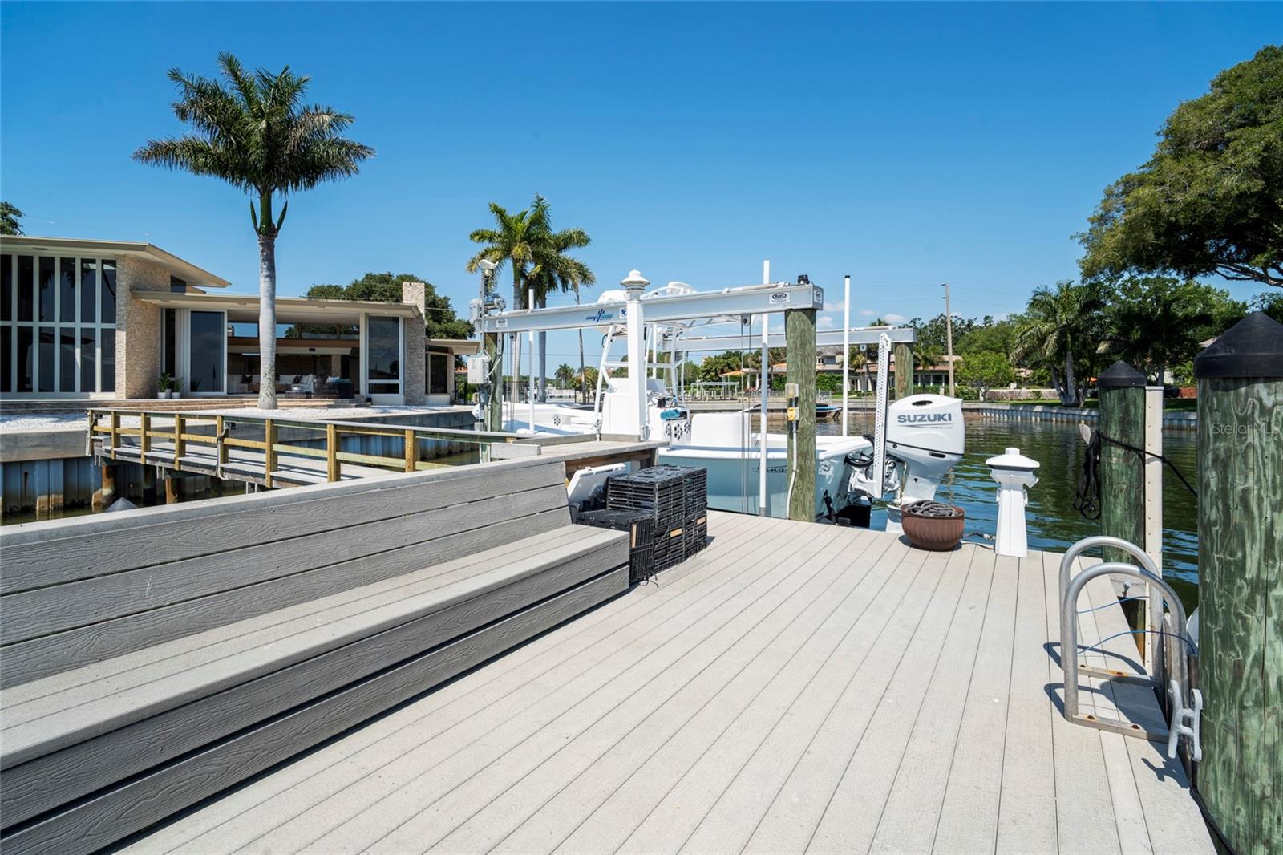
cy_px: 428
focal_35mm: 16
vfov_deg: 73.7
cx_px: 642
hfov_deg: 96.7
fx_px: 570
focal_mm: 16
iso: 160
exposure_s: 1/160
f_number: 9
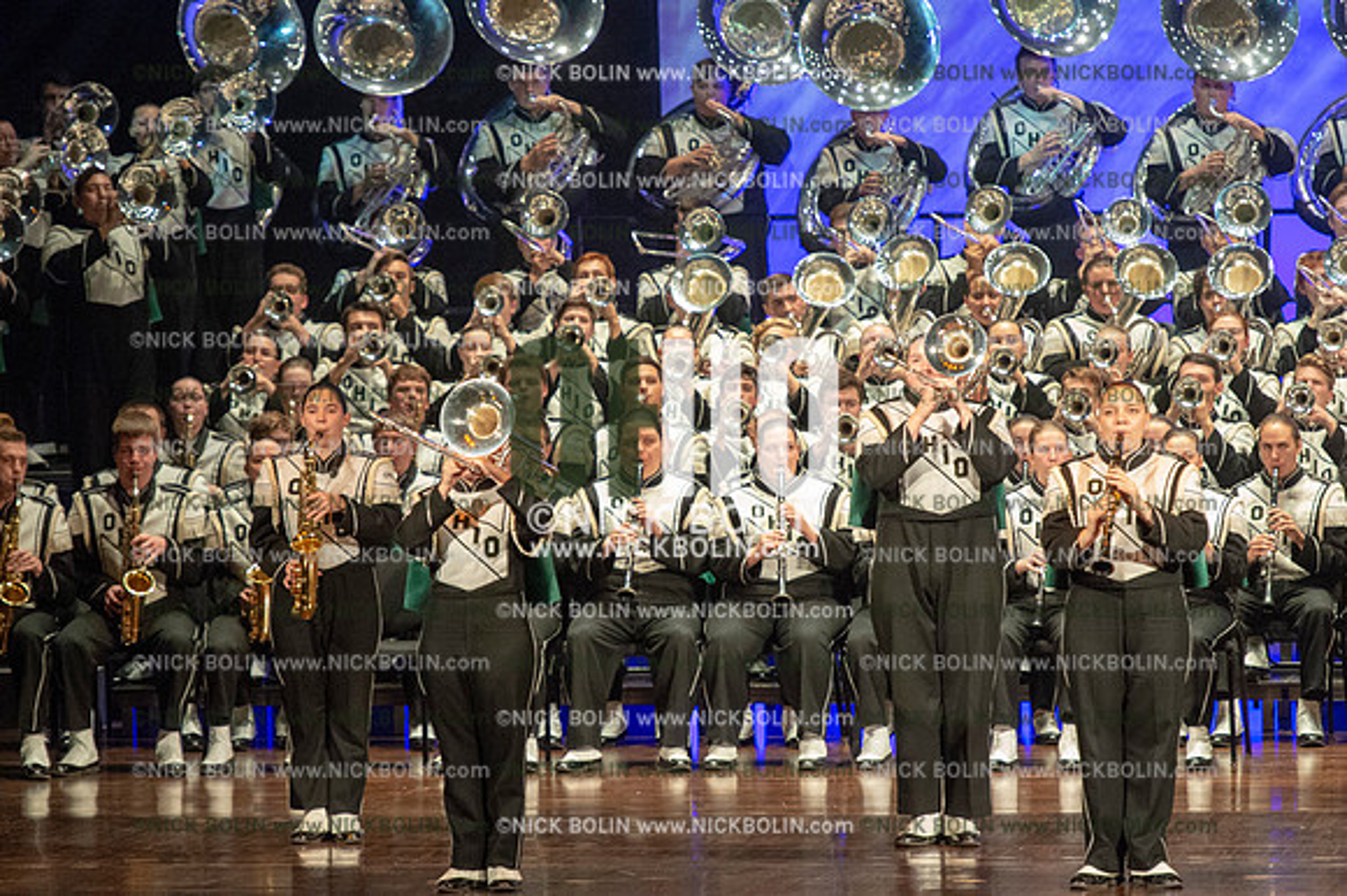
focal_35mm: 240
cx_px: 674
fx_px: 8975
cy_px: 448
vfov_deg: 5.7
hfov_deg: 8.6
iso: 8000
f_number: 5.6
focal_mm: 240
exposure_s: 1/200
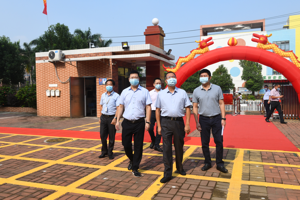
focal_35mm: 32
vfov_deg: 41.1
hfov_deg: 58.7
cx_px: 150
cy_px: 100
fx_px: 267
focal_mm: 32
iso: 800
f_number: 13
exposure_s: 1/640
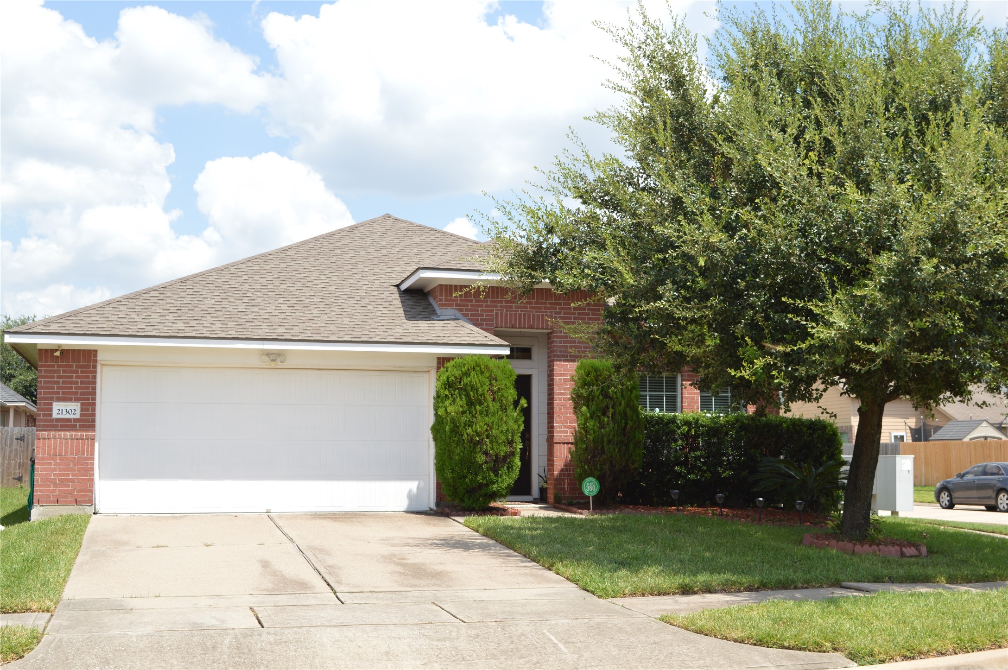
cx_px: 504
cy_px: 335
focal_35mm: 45
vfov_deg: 29.8
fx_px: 1259
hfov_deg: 43.6
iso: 100
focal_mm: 30
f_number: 8
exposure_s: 1/200
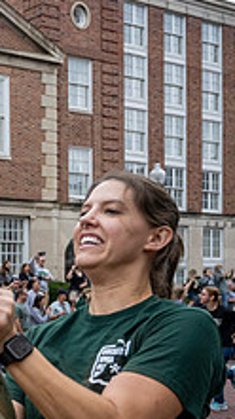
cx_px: -197
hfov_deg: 15.5
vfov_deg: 31.5
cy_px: 301
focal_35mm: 66
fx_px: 733
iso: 1000
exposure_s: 1/1600
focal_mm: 24
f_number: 4
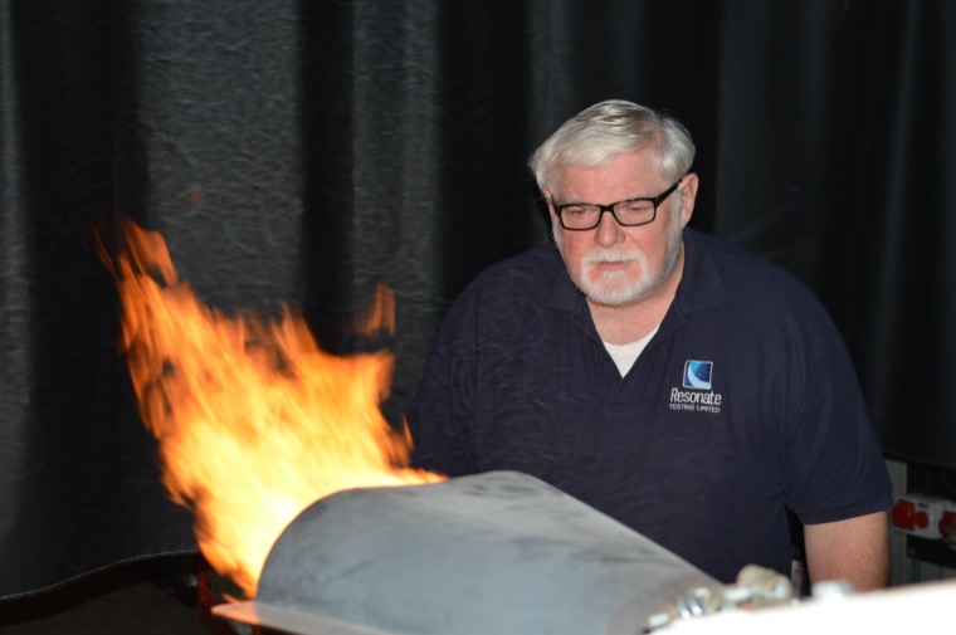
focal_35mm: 52
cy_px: 318
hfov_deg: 37.9
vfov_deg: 25.7
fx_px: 1393
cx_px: 478
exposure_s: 1/125
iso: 100
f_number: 4
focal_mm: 35
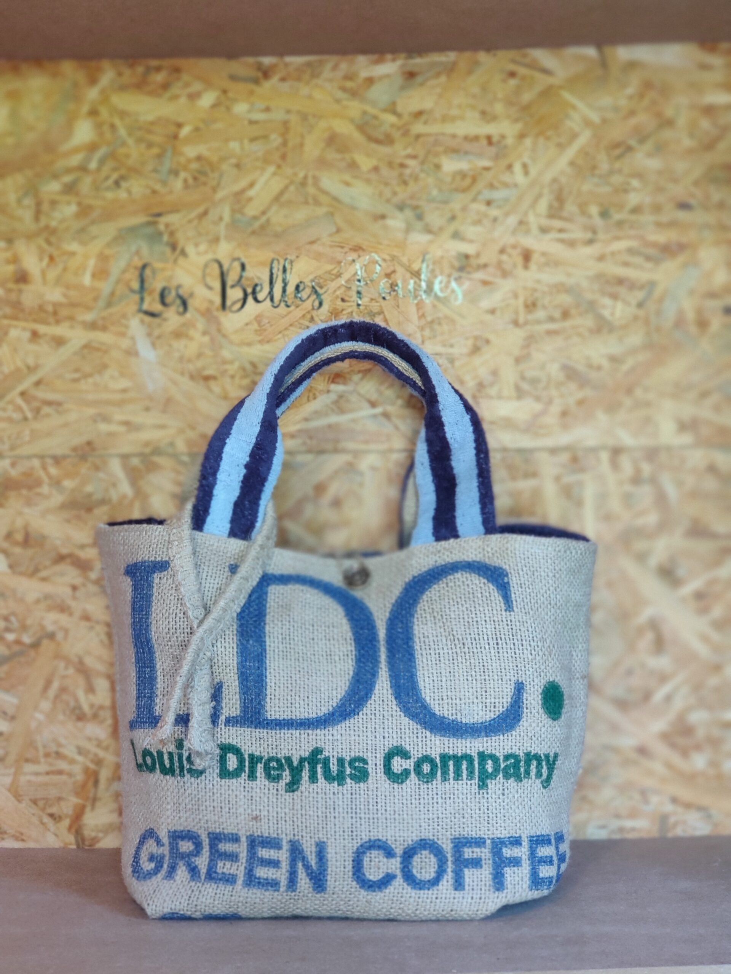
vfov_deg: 26.3
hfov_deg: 19.9
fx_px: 2084
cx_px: 366
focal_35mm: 74
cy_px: 487
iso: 2000
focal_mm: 6.95
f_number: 2.44
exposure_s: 1/50
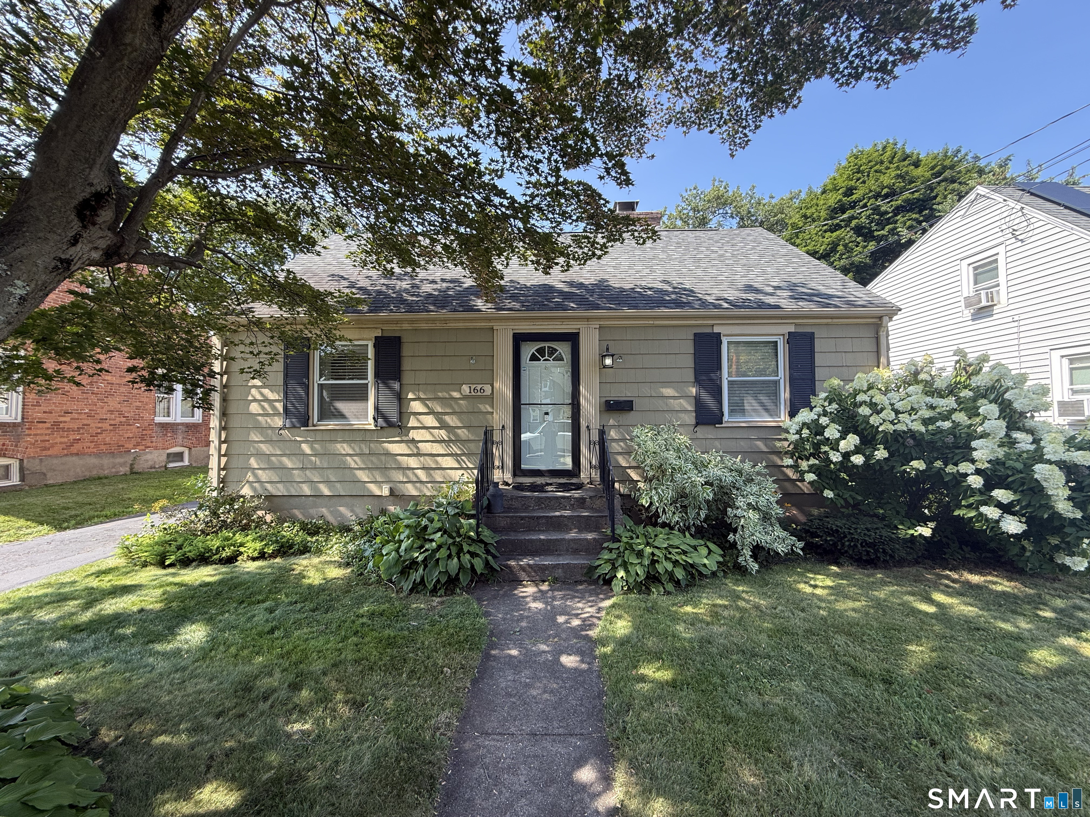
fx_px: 441
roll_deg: +0.3
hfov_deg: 102.1
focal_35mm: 14
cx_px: 545
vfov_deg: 85.7
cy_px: 408
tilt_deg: +2.8
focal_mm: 2.22
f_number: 2.2
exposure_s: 1/178
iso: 50
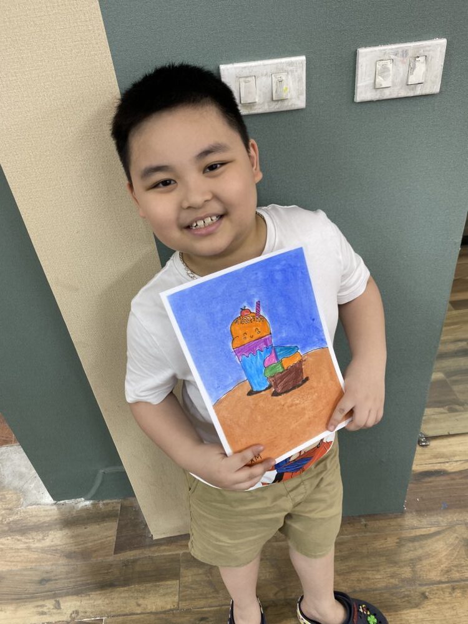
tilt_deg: -36.0
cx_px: 234
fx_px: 469
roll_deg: +8.2
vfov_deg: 67.3
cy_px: 312
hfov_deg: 53.1
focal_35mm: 26
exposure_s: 1/100
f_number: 1.8
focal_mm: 4.25
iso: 125
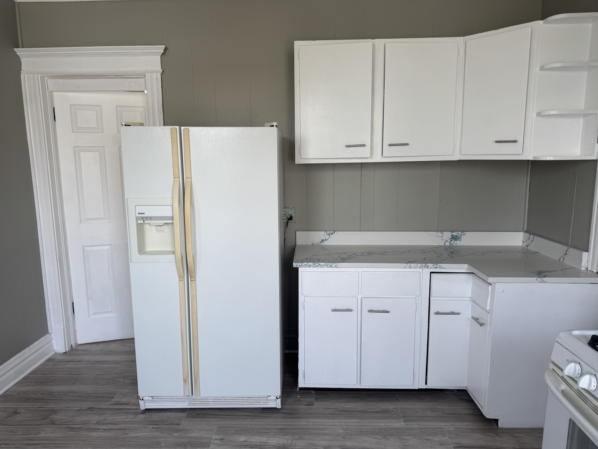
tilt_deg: -9.7
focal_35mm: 24
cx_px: 299
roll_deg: +1.0
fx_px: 415
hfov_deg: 71.6
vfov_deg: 56.8
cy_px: 224
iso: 64
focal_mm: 6.76
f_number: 1.78
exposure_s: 1/157
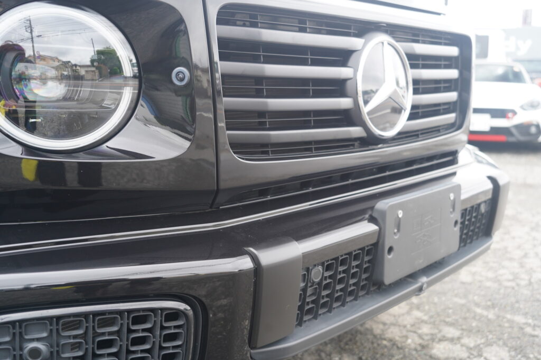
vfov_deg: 35.9
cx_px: 270
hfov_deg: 51.9
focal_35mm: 37
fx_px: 556
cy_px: 180
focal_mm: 37
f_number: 5
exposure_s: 1/60
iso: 400
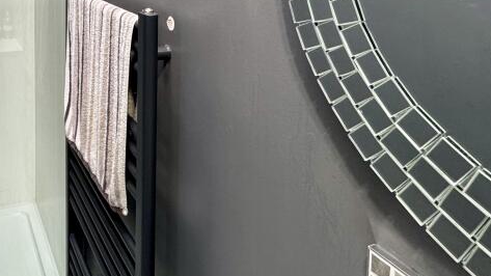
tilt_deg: -2.2
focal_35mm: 33
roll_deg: +0.2
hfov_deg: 54.0
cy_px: -40
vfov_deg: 31.0
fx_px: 430
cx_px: 75
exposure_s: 1/50
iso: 200
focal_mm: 2.22
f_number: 2.2
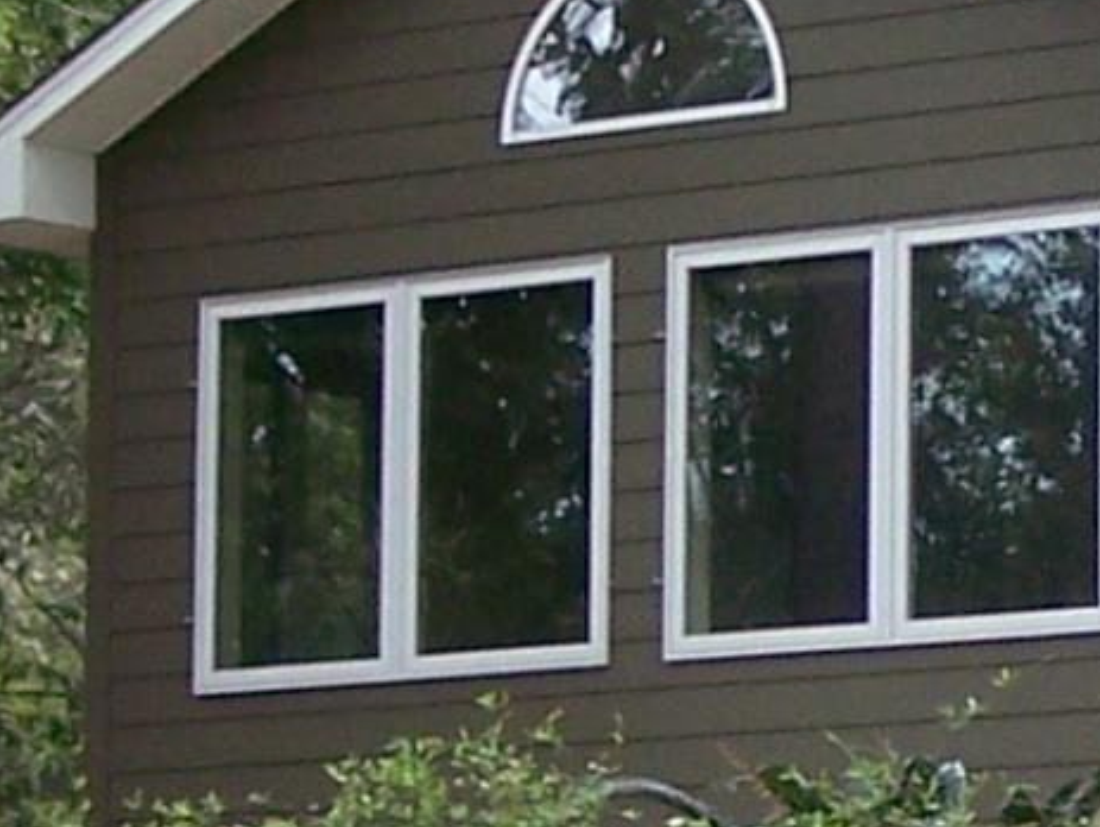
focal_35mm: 246
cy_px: 480
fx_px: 7823
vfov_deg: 6.0
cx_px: 1221
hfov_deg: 8.0
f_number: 2.8
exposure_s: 1/200
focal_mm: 6.3
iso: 80
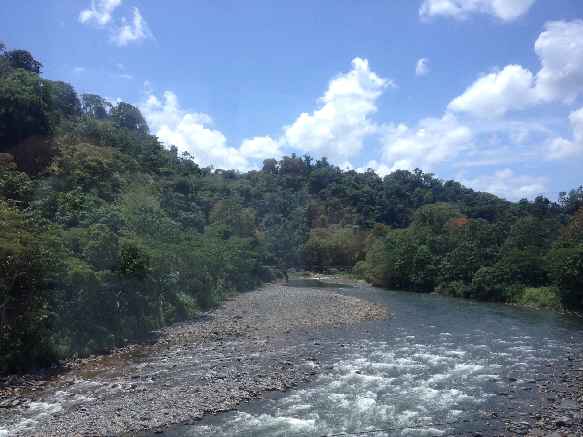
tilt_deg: -0.9
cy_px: 218
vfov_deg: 40.7
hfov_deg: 52.6
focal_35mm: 35
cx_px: 292
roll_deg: -0.1
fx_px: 589
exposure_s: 1/836
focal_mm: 4.28
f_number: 2.4
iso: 50
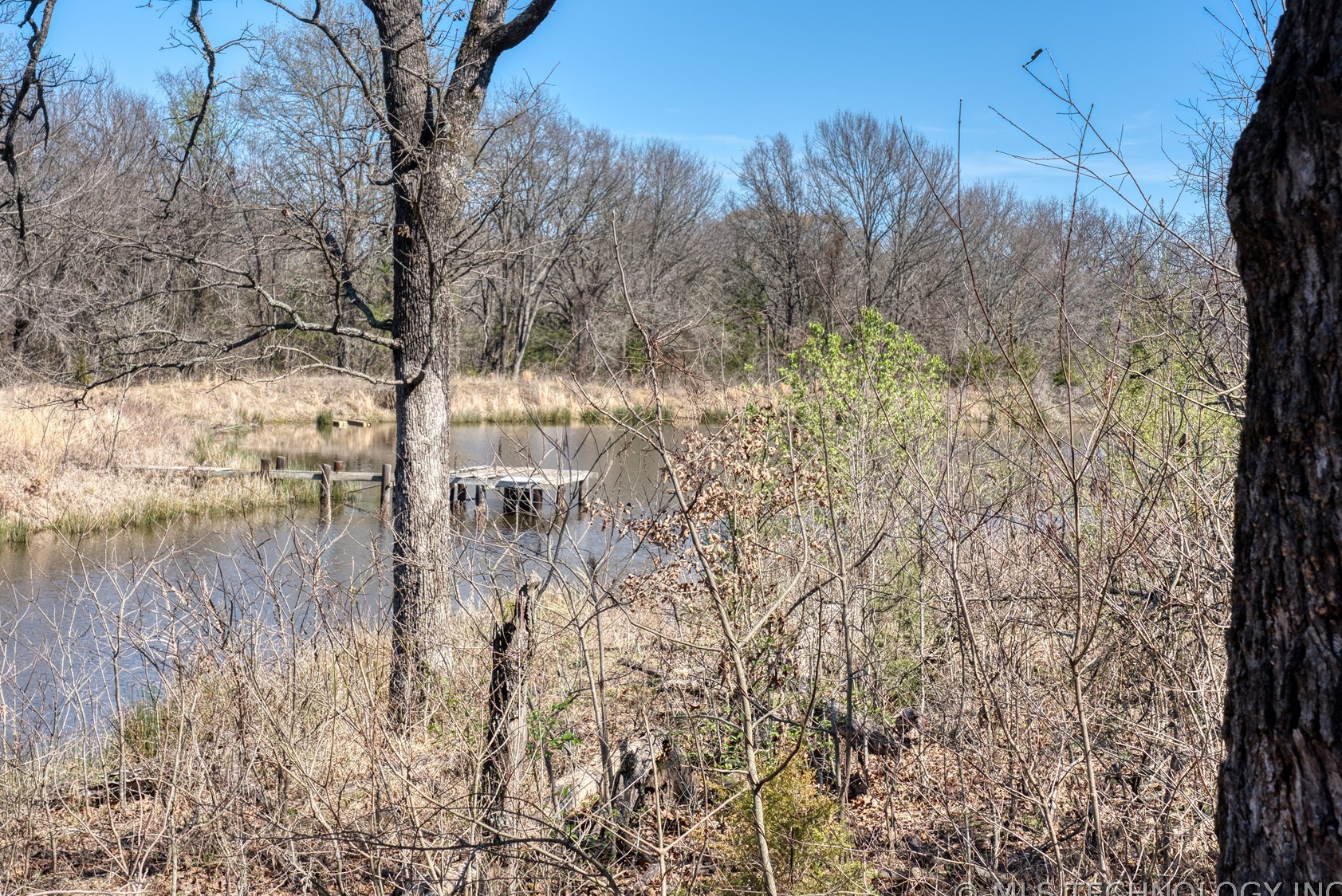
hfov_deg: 34.5
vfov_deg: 23.4
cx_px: 632
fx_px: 2163
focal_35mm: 58
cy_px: 377
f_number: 13
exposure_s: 1/250
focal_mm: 48
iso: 400
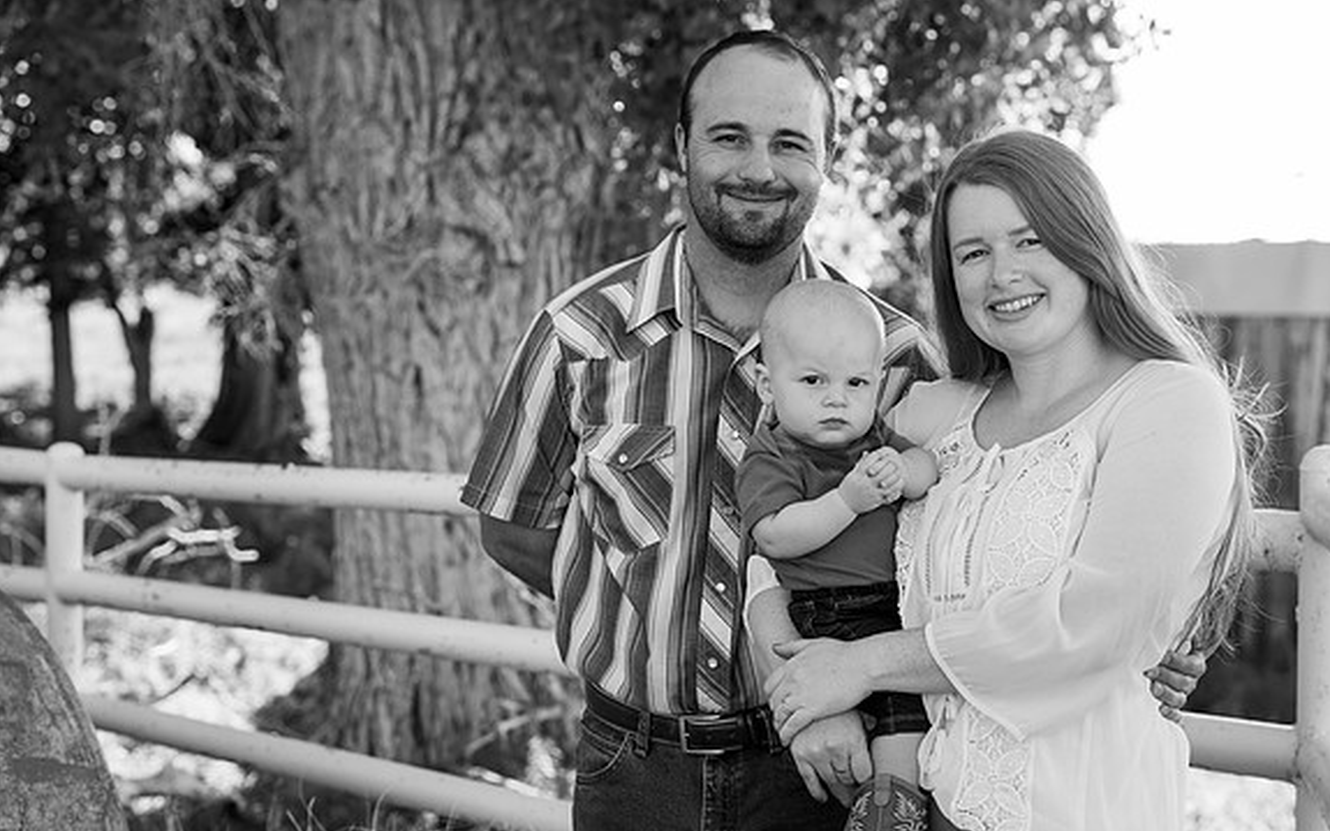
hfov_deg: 28.6
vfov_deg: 18.1
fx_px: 2609
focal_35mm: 72
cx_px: 664
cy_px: 429
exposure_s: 1/200
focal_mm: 70
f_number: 5
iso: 160
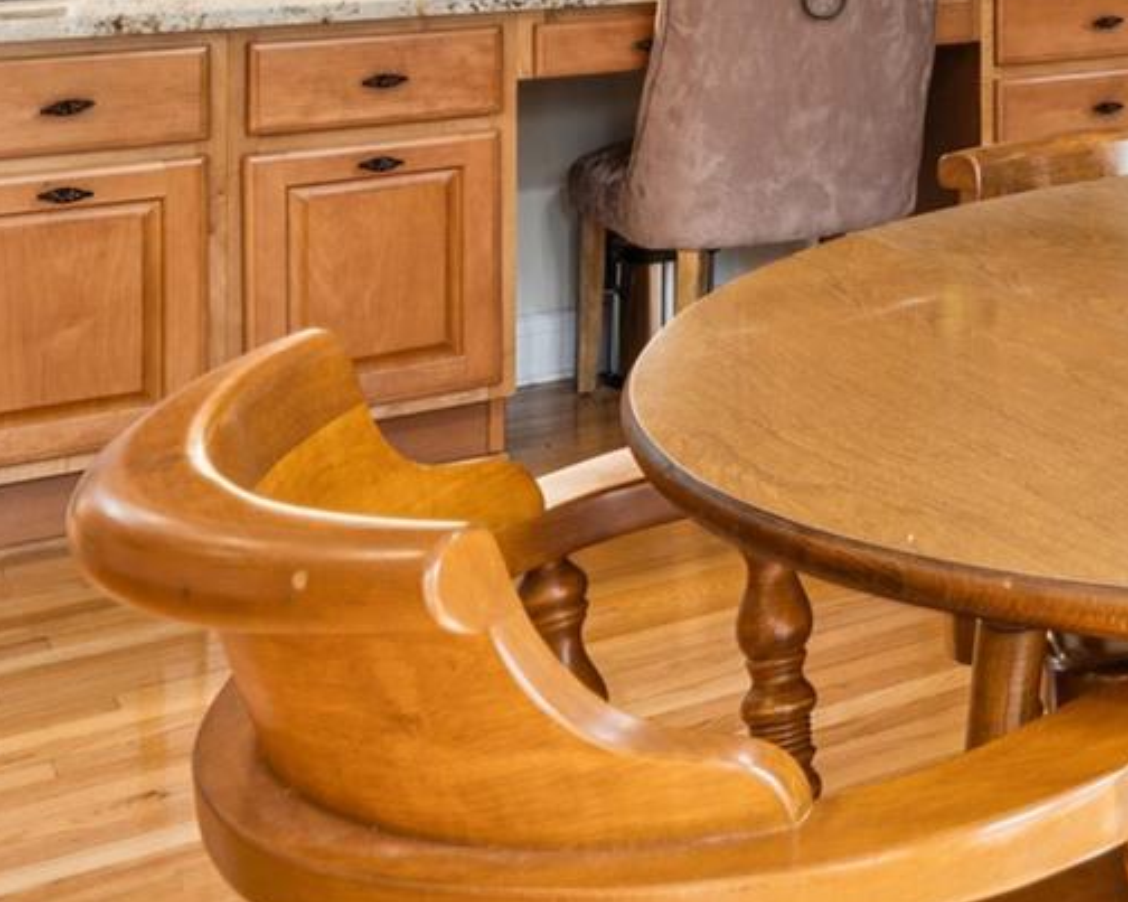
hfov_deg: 22.5
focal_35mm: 64
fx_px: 2151
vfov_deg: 21.7
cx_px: 1813
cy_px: -229
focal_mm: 16.9
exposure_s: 1.6
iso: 100
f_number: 13
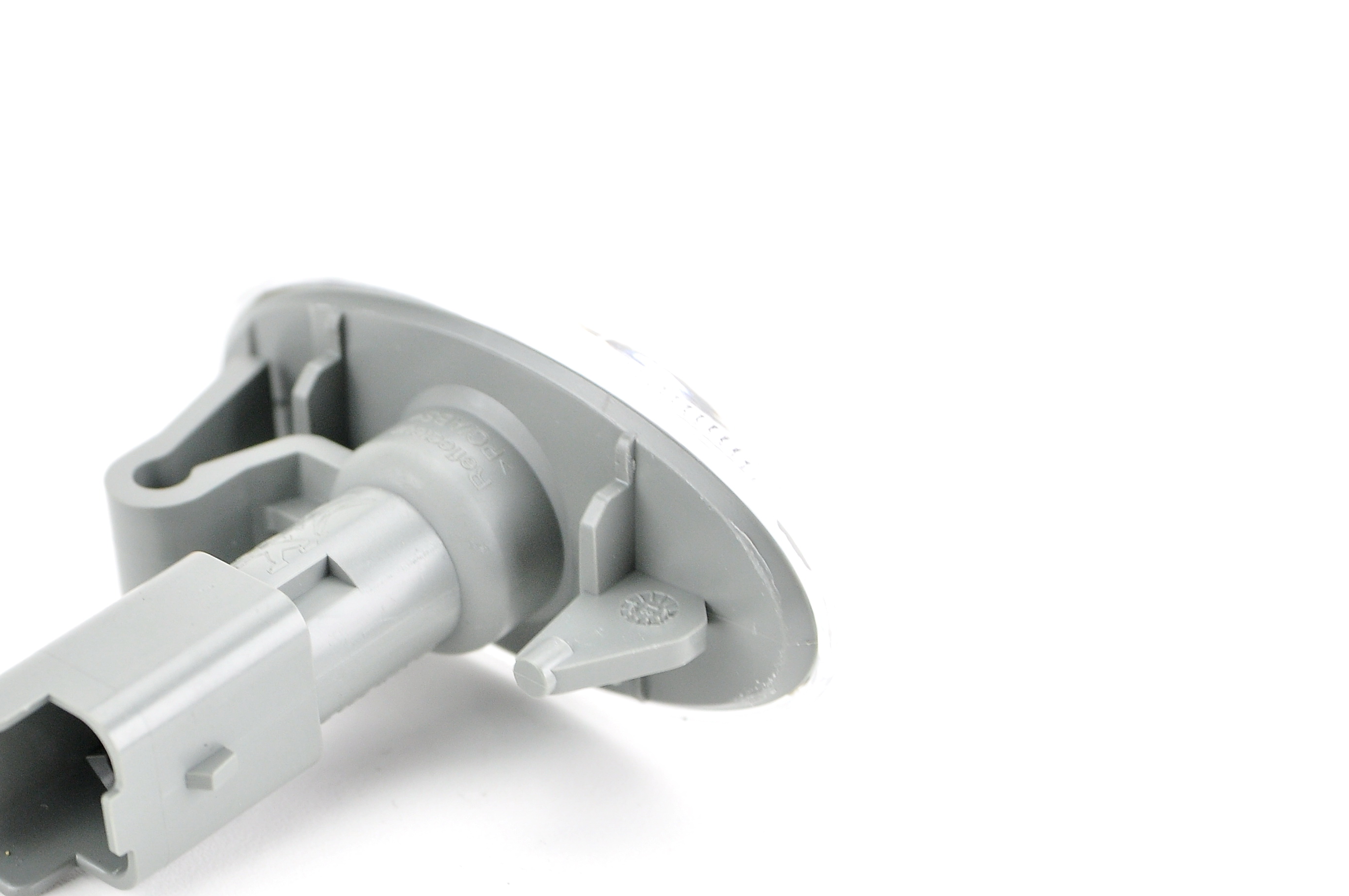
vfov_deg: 11.7
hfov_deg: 17.4
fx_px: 4379
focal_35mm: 117
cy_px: 634
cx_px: 303
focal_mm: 50
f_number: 5.6
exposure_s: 1/50
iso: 500
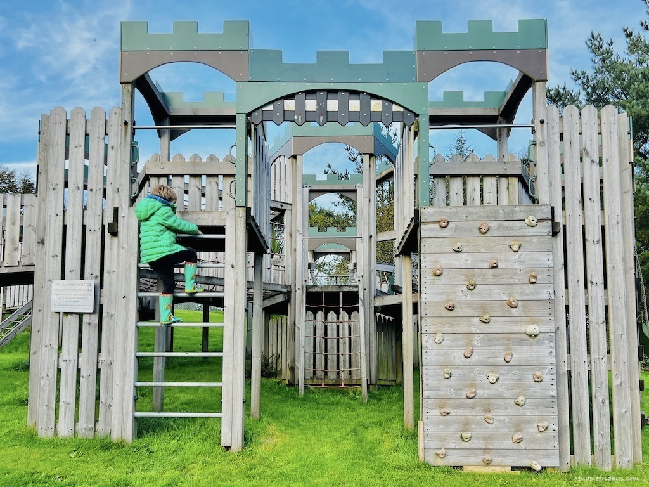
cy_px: 244
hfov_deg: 67.3
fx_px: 487
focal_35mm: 26
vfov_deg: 53.1
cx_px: 324
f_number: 1.5
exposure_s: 1/431
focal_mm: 5.7
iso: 50
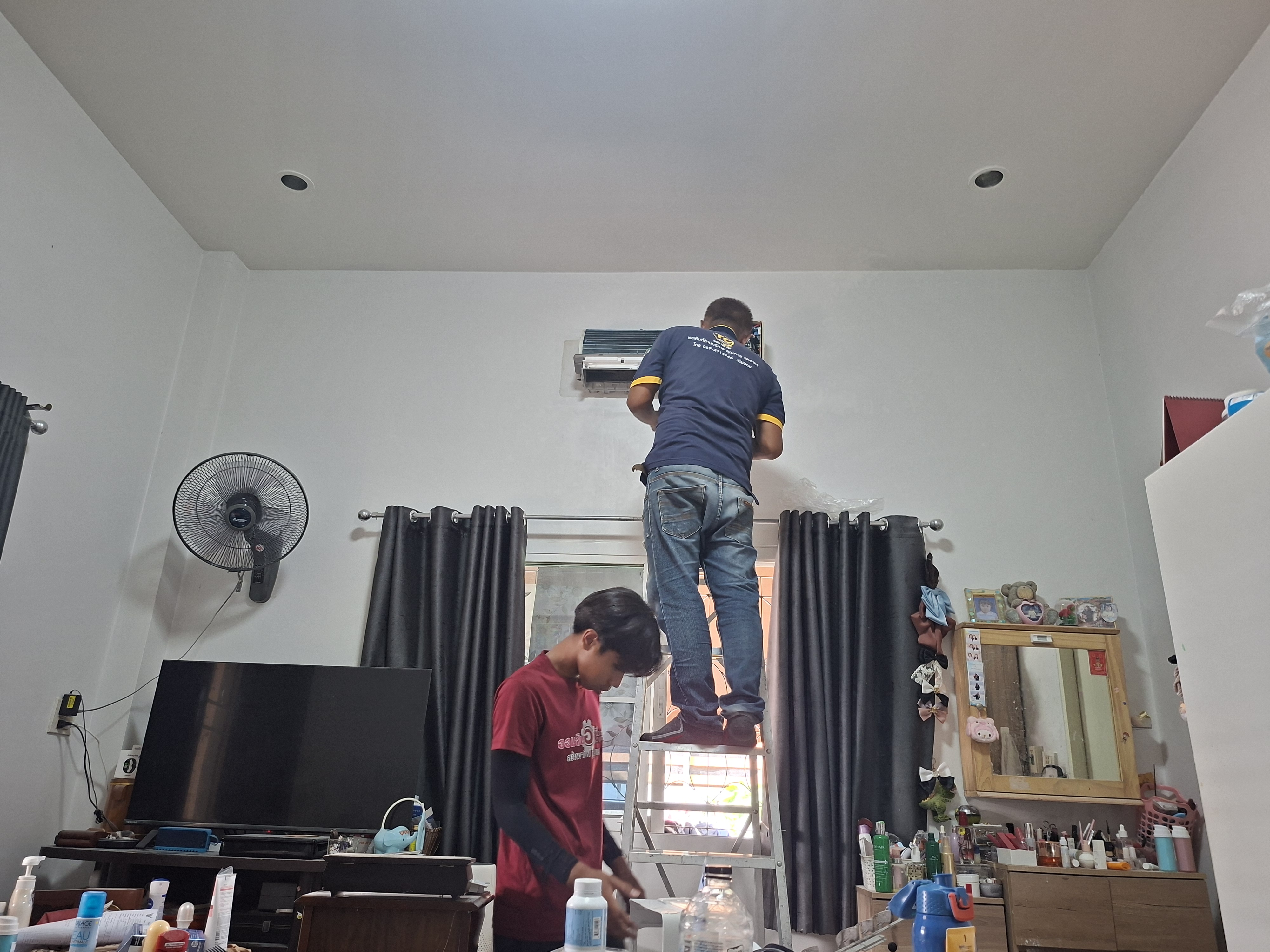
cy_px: 476
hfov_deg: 73.9
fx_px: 844
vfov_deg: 58.9
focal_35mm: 23
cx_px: 635
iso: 320
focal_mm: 5.54
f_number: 1.8
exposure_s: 1/50
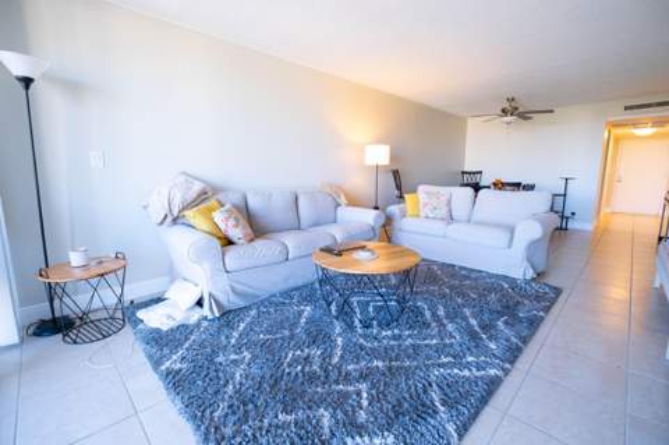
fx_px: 305
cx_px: 334
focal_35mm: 16
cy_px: 222
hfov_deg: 95.2
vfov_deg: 72.1
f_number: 4
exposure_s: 1/125
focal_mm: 10.5
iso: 1250
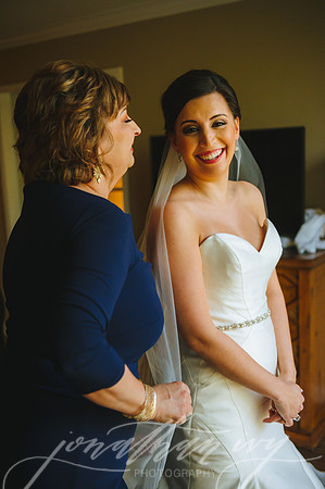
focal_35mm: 42
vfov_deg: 46.4
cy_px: 244
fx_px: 570
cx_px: 162
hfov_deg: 31.8
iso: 4000
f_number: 2.8
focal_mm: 42
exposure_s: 1/200
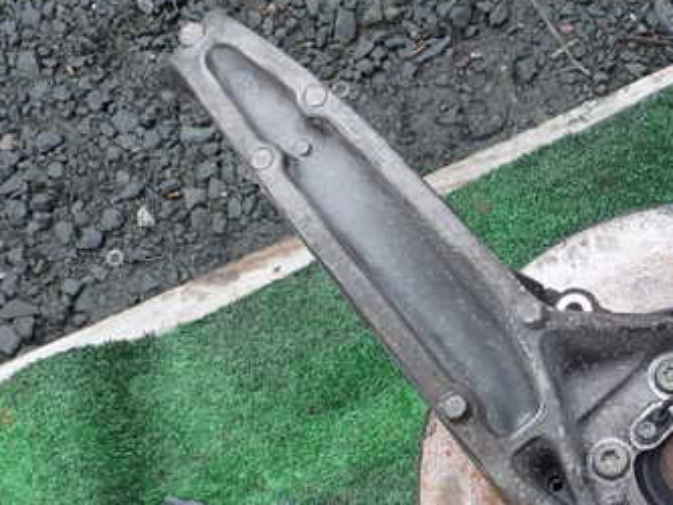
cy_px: 378
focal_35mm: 54
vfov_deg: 26.7
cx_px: 558
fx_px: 1050
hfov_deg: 34.2
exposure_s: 1/125
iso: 100
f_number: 3.2
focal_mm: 5.4
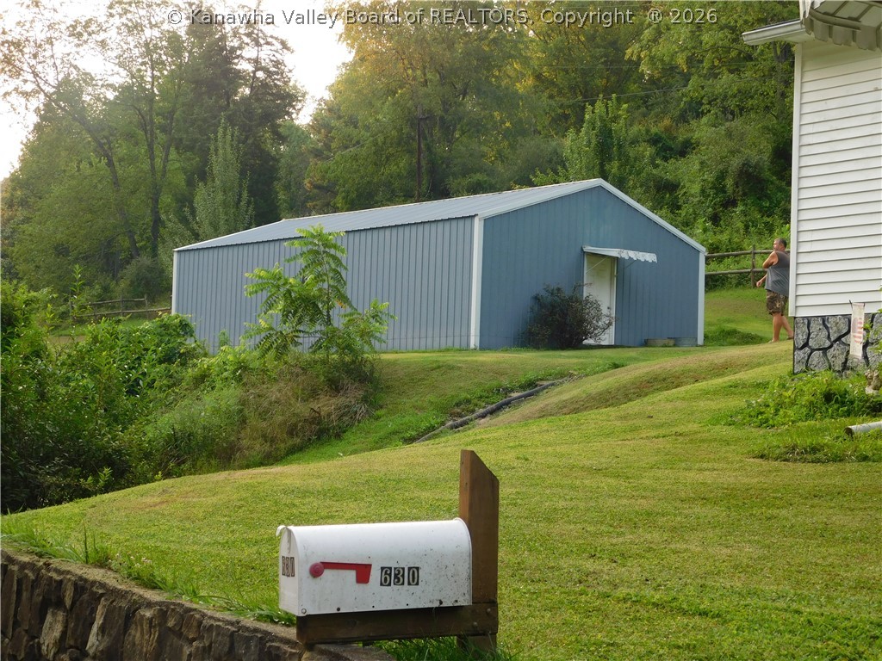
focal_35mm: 66
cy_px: 330
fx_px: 1682
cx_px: 441
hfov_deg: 29.4
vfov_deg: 22.3
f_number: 4.2
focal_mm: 11.7
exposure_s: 1/80
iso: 125
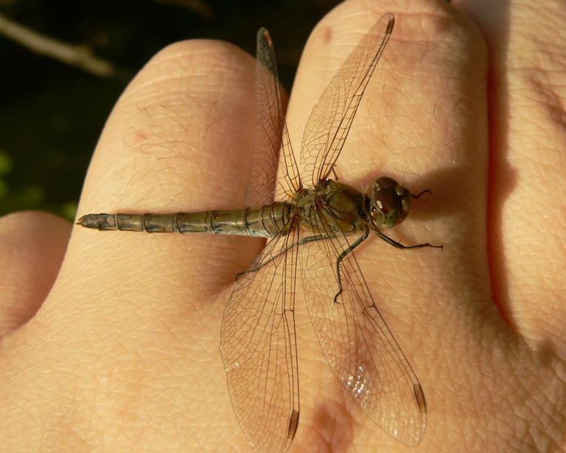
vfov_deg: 21.6
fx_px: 1190
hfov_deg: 26.8
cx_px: 280
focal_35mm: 71
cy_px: 221
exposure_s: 1/500
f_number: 5.2
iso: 80
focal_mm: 10.8
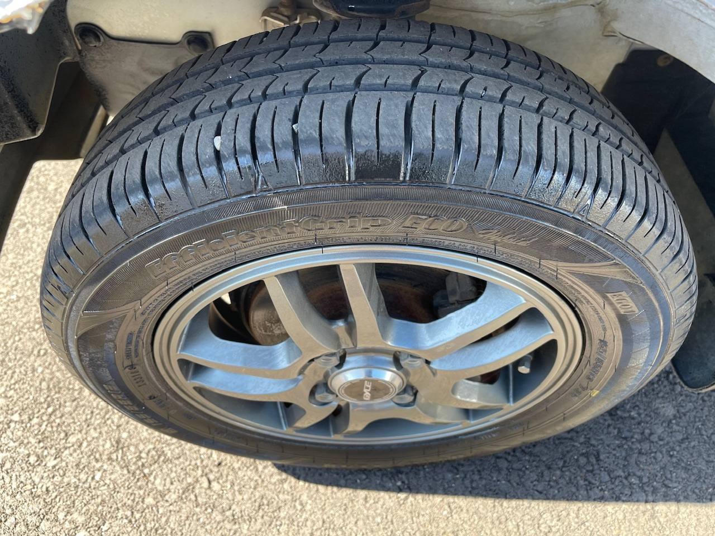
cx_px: 358
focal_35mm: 25
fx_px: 516
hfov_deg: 69.4
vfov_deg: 54.9
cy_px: 268
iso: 40
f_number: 1.6
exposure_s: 1/121
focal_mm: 5.1
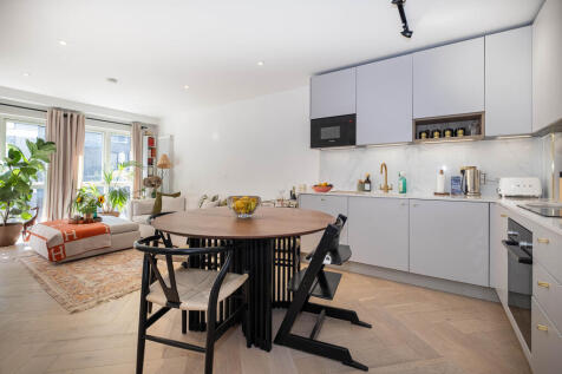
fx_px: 234
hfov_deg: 100.4
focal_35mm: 15
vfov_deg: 77.3
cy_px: 187
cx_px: 281
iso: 400
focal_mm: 10
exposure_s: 1/30
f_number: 6.4
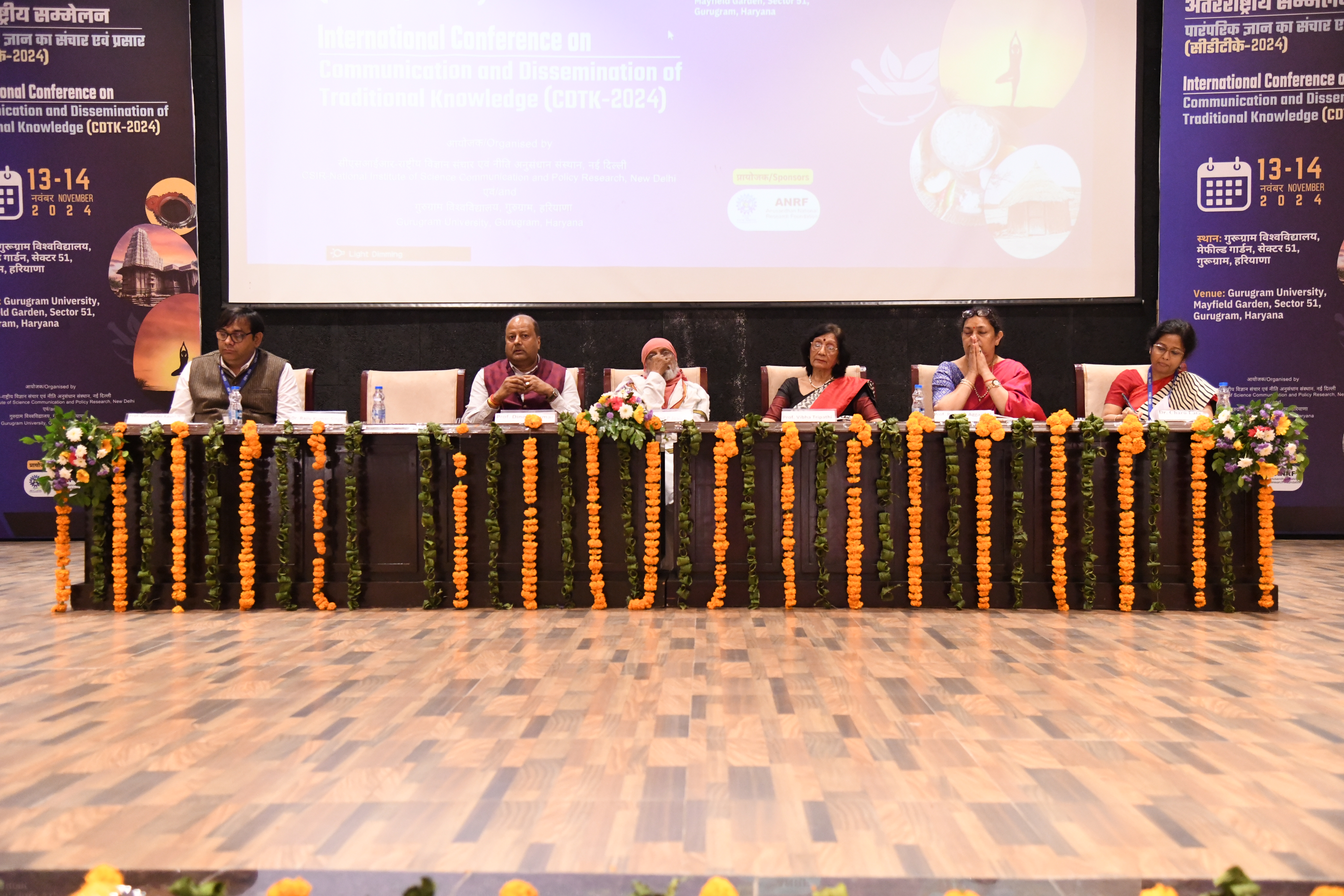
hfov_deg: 48.5
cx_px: 672
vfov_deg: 33.4
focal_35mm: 40
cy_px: 448
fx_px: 1493
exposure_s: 1/125
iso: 8000
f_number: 4
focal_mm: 40
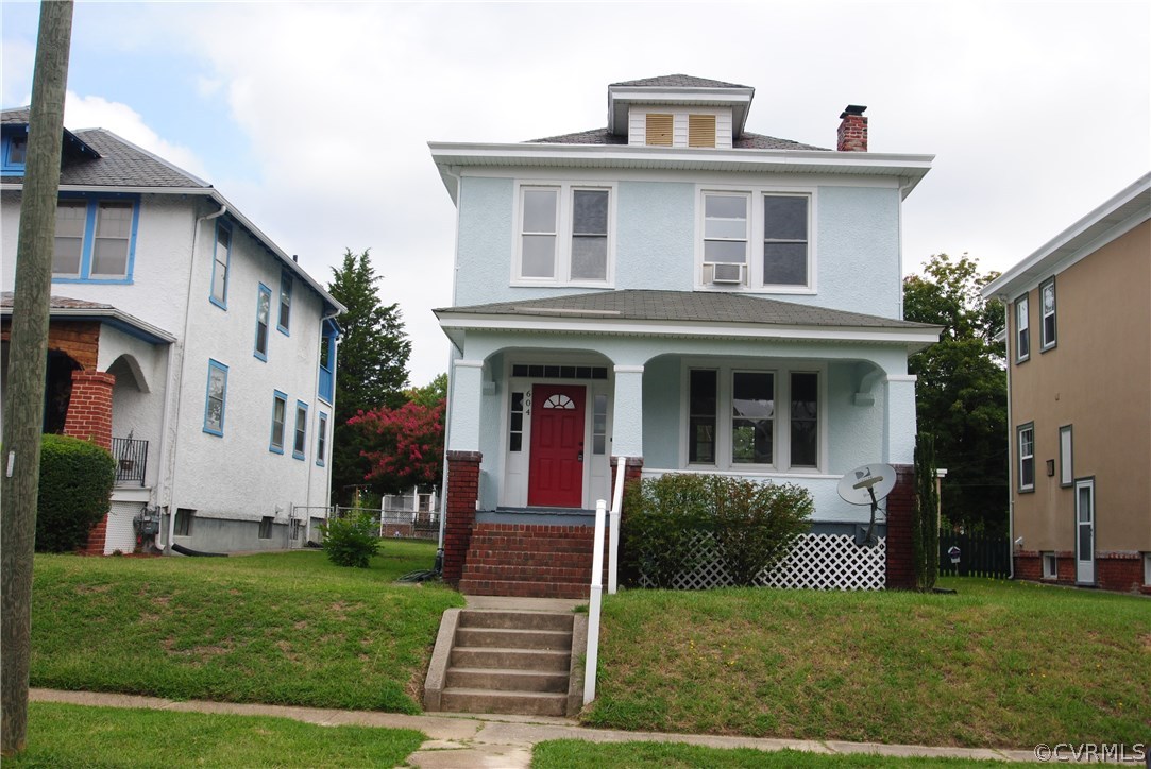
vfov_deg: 36.9
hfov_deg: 53.1
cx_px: 576
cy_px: 384
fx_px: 1152
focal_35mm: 36
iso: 200
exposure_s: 1/160
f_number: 9
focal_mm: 24
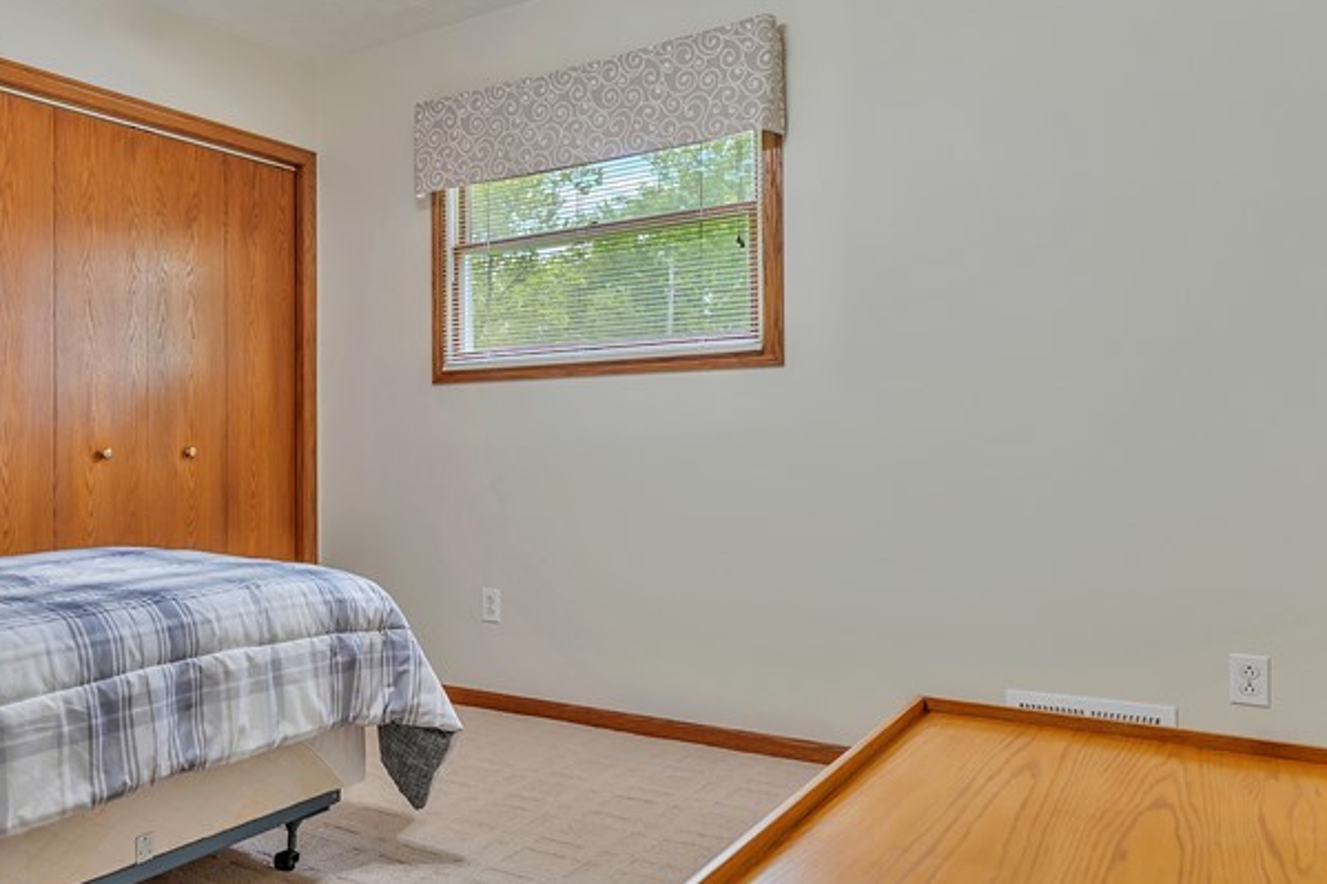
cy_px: 432
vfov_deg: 44.9
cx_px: 323
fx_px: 1069
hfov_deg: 60.0
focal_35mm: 29
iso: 400
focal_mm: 16
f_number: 4
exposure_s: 1/80
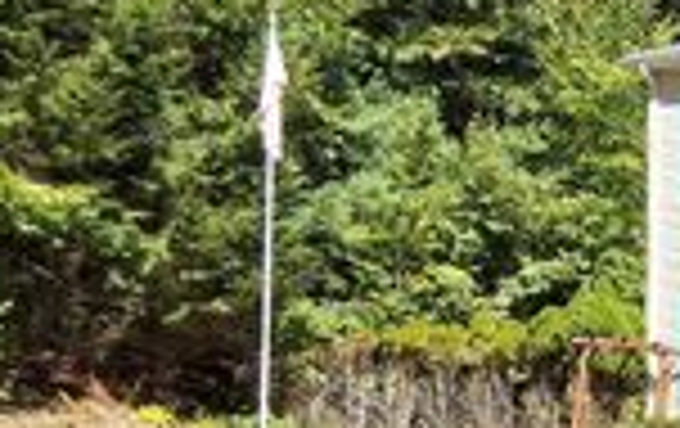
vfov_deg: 13.3
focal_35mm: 98
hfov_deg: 18.5
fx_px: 1820
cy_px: 381
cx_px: 1049
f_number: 1.9
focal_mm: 2.91
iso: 32
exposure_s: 1/1200
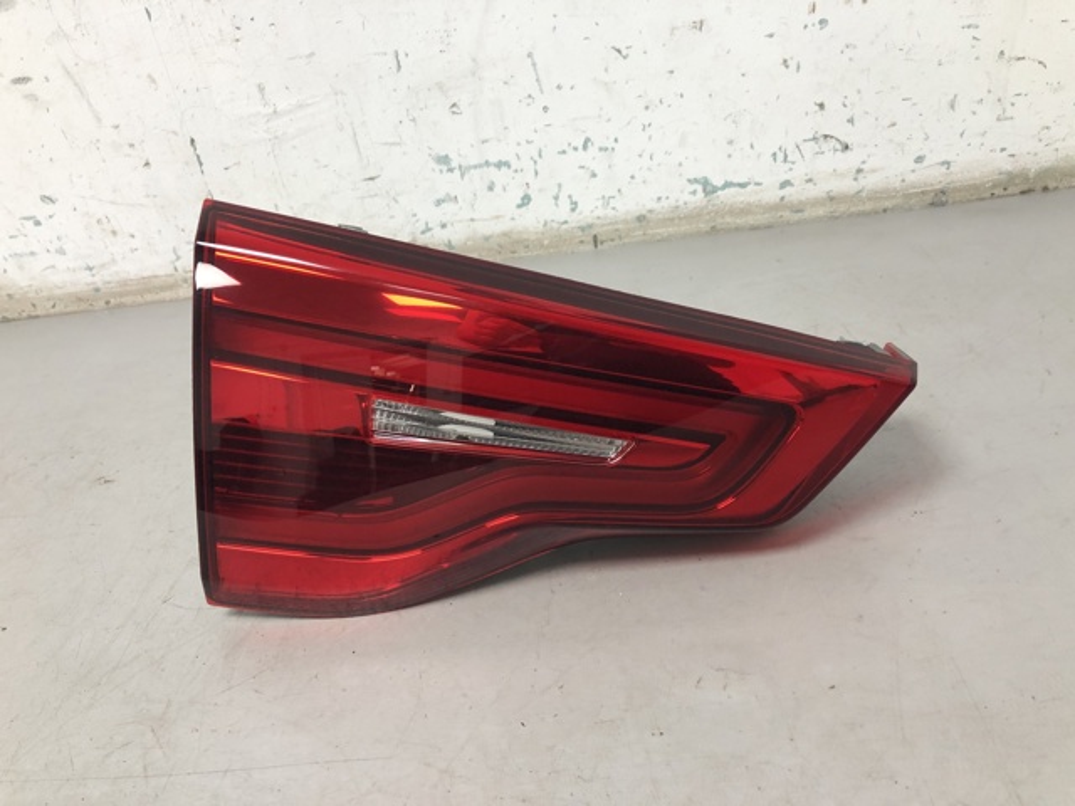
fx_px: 870
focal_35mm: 28
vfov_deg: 49.7
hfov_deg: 63.4
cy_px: 403
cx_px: 538
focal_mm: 4
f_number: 1.8
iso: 40
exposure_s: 1/33
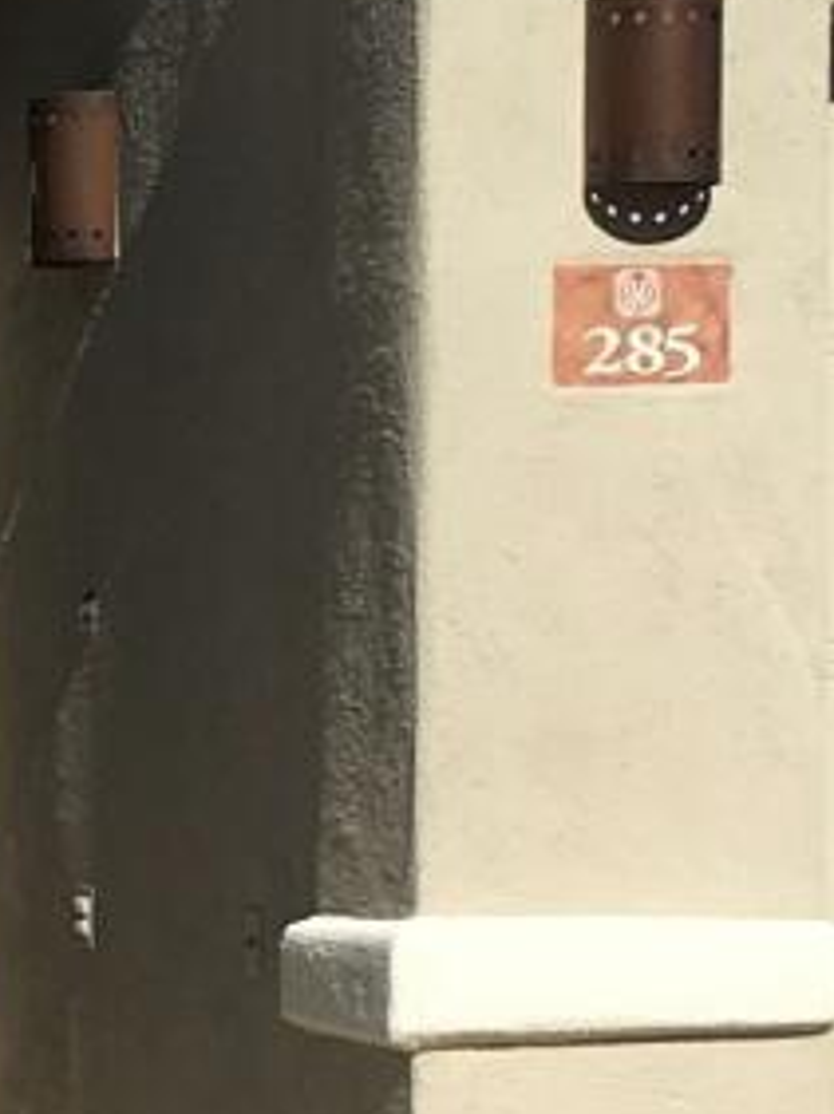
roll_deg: -0.7
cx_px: -1506
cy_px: 1173
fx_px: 6628
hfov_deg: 6.6
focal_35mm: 206
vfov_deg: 9.5
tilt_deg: -2.4
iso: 25
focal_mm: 4.15
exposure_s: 1/2747
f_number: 2.2
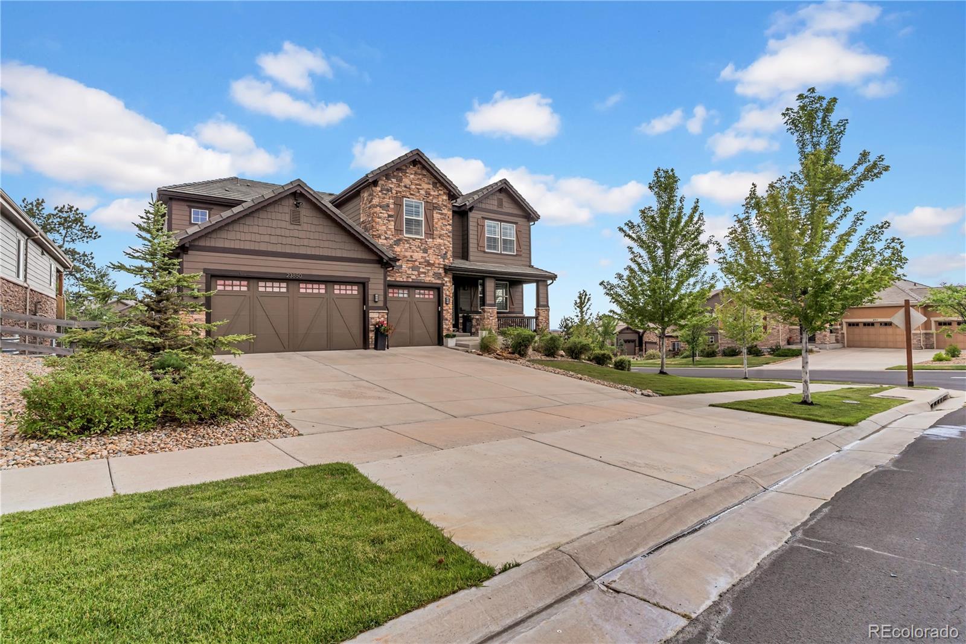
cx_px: 483
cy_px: 322
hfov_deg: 93.3
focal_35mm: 17
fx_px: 456
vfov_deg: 70.4
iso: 320
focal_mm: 17
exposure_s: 1/320
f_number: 10
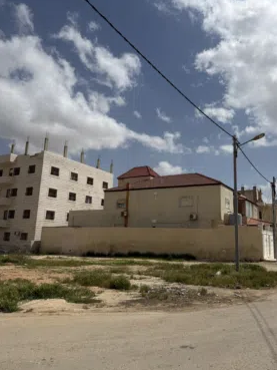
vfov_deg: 67.3
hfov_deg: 53.0
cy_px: 183
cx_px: 148
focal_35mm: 26
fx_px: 277
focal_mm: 6.76
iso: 80
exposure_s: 1/14286
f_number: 1.78
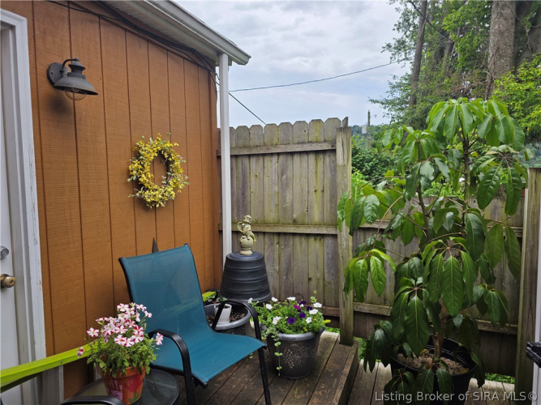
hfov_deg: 73.9
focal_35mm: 23
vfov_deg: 58.9
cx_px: 270
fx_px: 359
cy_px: 202
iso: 80
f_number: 1.7
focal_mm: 6.3
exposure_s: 1/1429
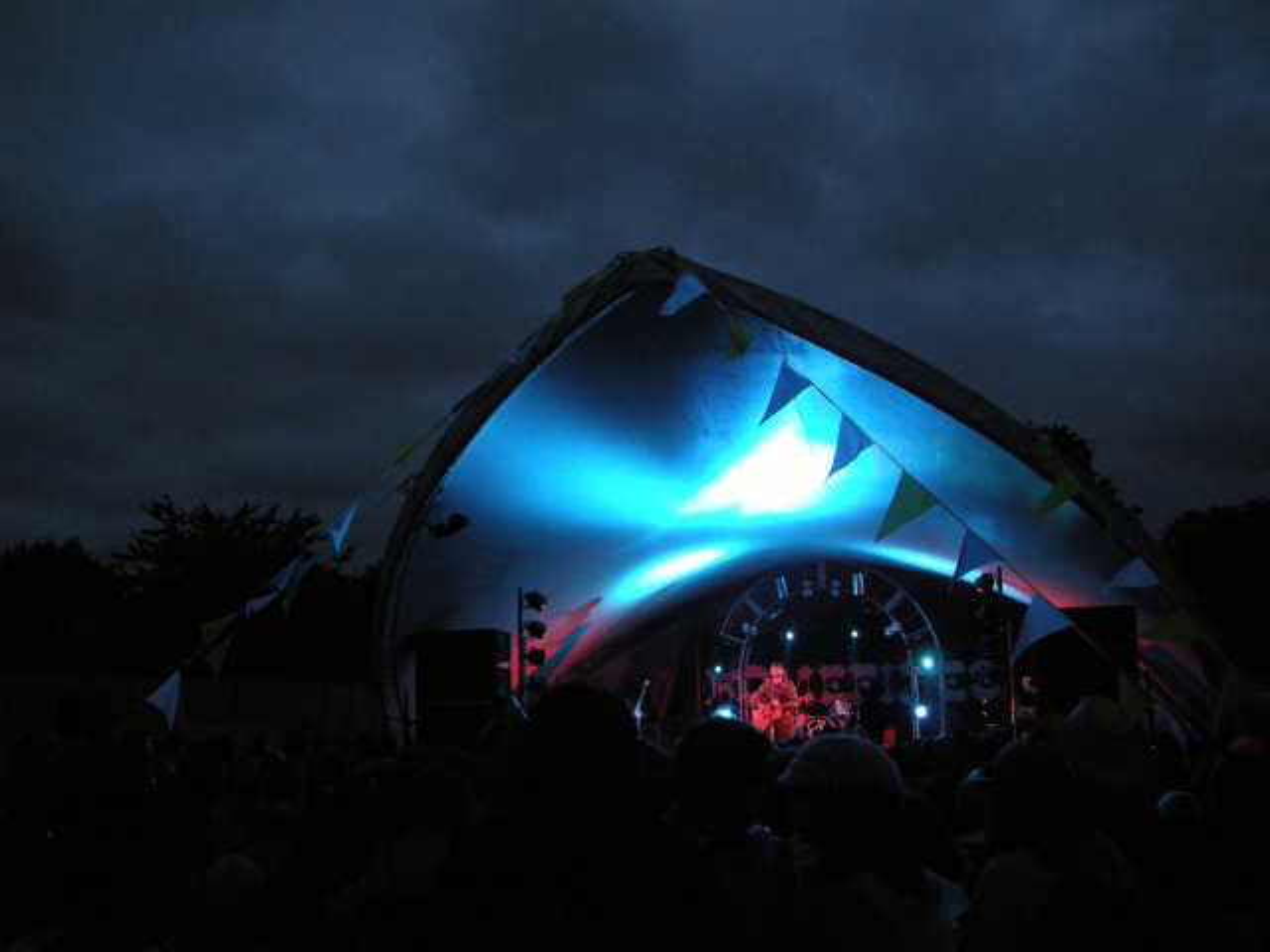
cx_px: 635
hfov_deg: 52.6
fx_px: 1284
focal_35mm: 35
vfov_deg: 40.7
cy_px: 476
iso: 400
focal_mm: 7.5
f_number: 2.7
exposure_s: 1/40
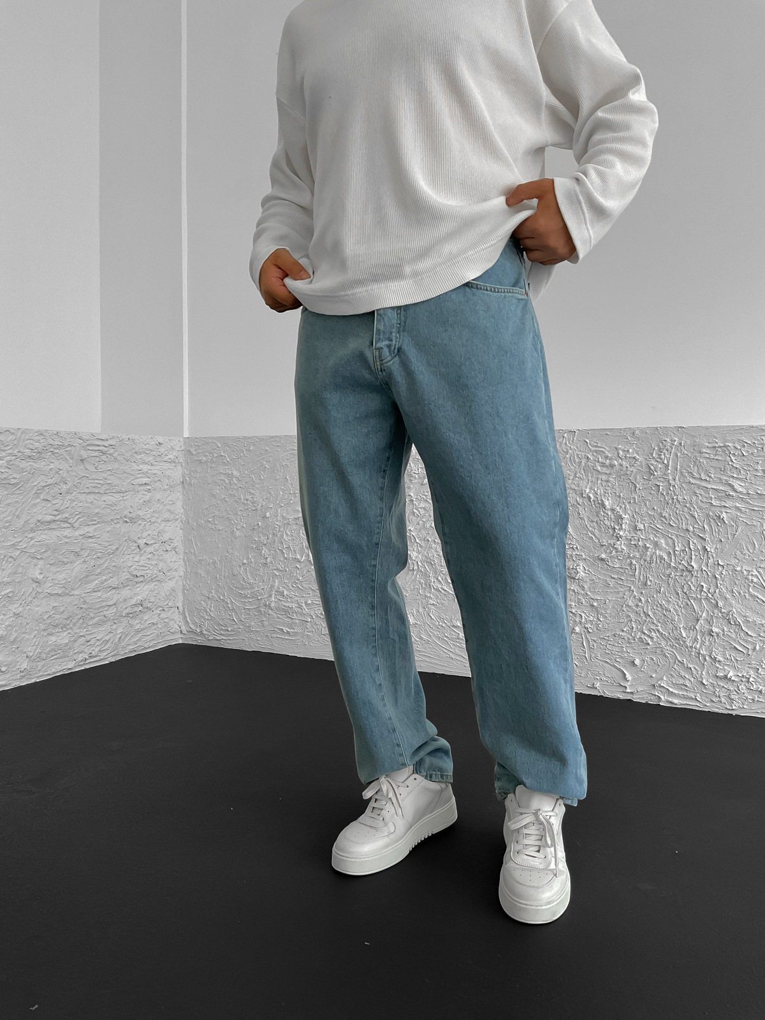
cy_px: 510
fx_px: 855
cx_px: 382
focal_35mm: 29
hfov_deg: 48.2
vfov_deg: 61.7
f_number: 1.8
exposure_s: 1/105
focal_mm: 3
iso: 64
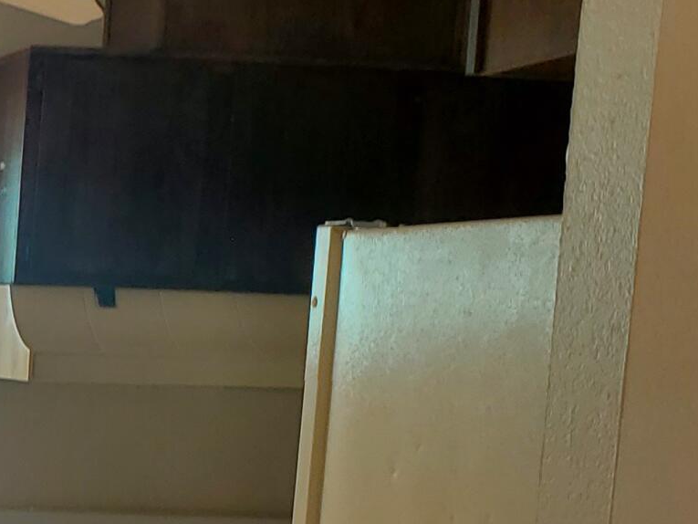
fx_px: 2057
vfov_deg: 14.3
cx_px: -482
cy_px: 543
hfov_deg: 16.7
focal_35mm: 102
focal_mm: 4.3
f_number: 2.4
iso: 50
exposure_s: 1/289
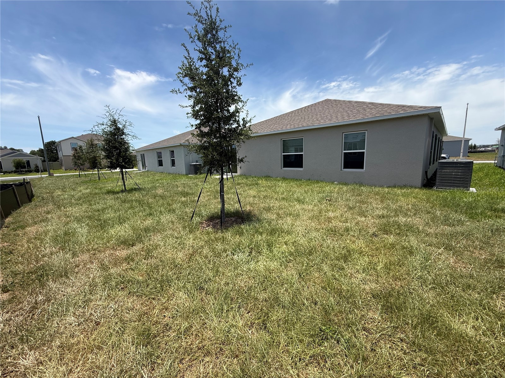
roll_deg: +1.5
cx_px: 252
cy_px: 189
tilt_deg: -7.5
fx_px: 204
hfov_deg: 102.1
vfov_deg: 85.7
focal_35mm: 14
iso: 50
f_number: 2.2
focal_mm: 2.22
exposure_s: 1/1534
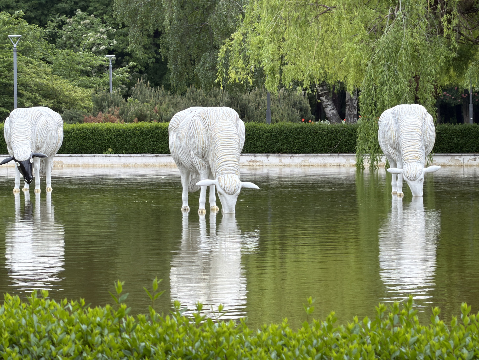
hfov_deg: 9.9
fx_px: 2768
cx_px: 240
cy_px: 180
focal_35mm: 200
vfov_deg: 7.4
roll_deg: +1.0
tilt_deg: -2.5
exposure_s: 1/170
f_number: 2.8
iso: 40
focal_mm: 16.89
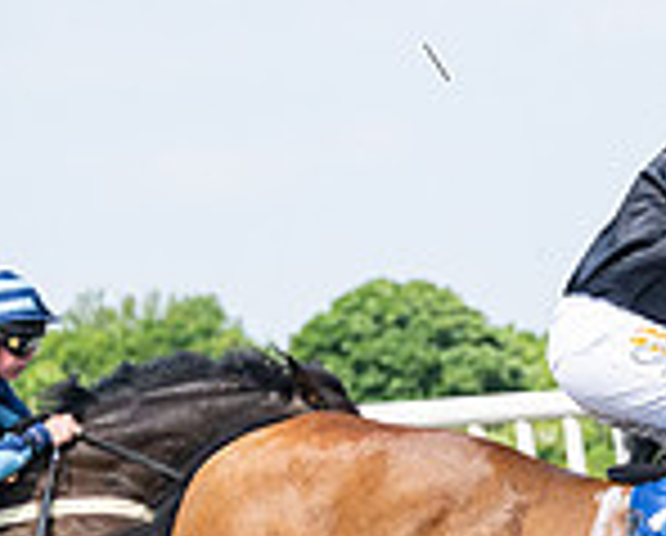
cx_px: 1001
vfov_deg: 4.7
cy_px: 793
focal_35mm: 331
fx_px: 6537
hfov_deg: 5.8
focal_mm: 70
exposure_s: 1/3200
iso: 400
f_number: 4
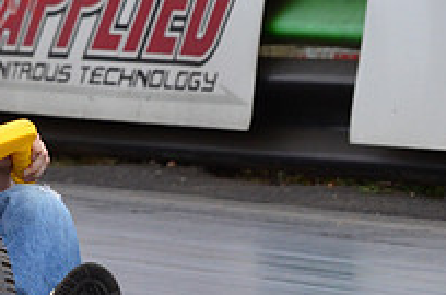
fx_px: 6440
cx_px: -164
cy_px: 133
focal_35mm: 521
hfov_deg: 4.0
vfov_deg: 2.6
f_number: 9
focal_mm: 122
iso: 1000
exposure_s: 1/1250
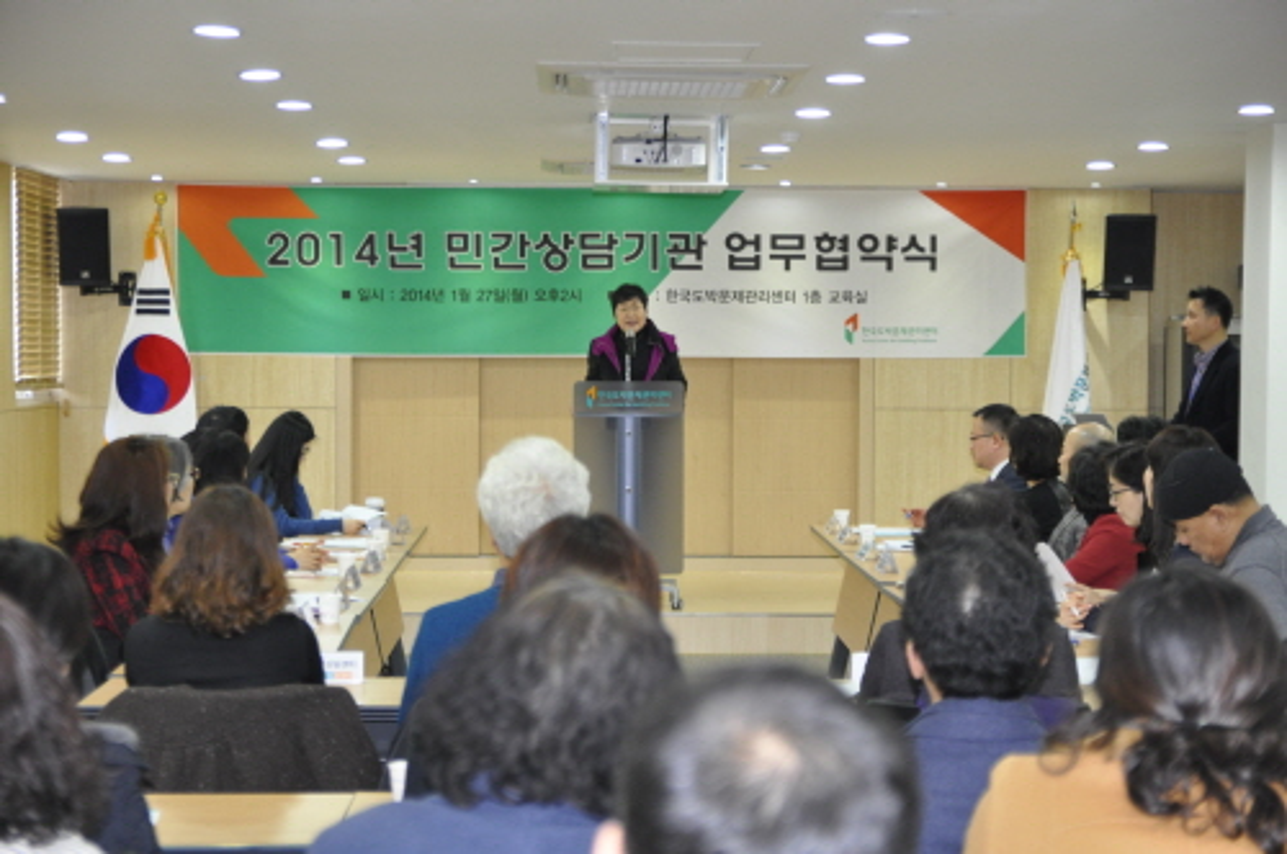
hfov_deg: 27.0
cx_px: 644
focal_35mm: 75
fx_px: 2678
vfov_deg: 18.1
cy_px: 427
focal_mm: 50
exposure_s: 1/80
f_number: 2.8
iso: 800
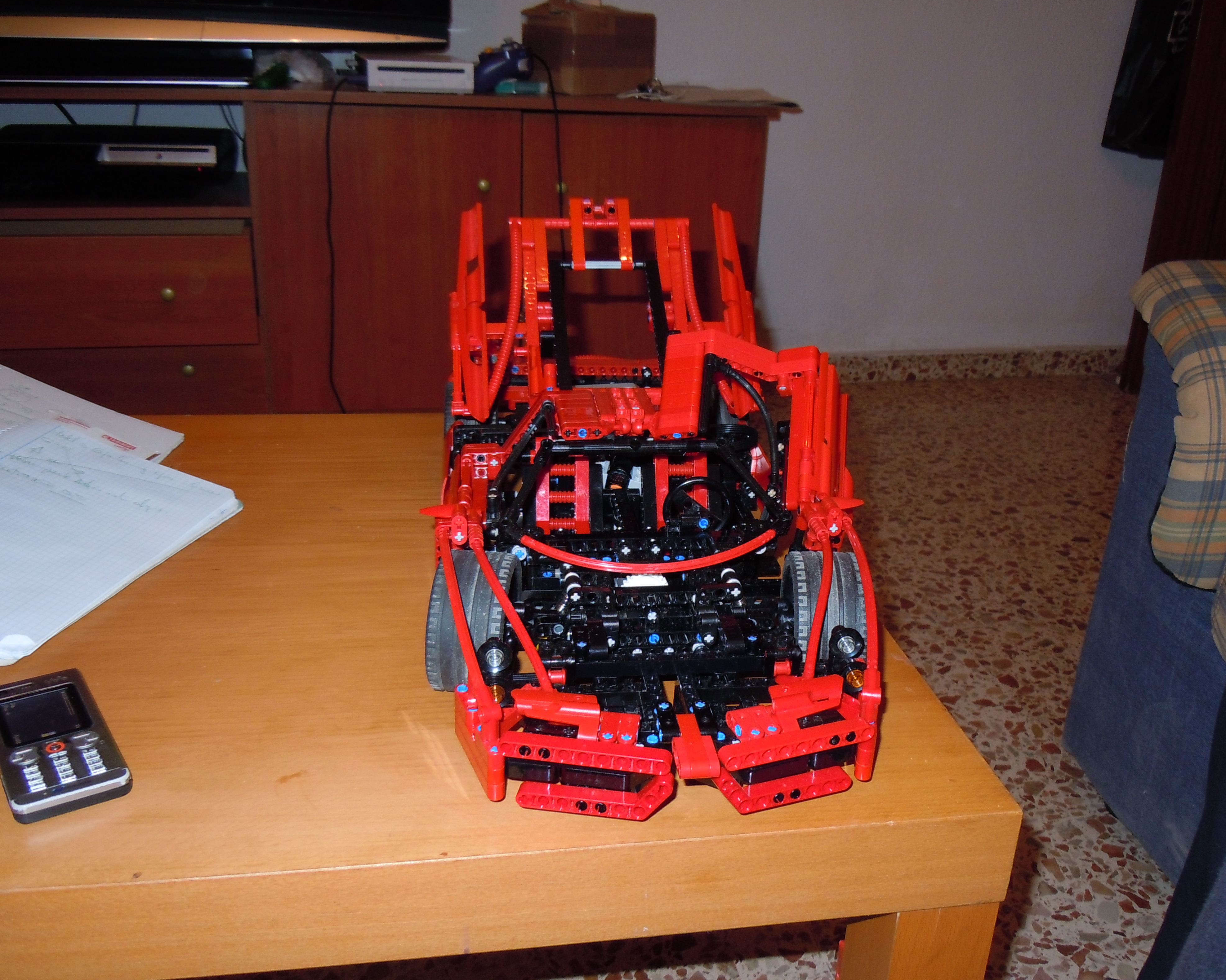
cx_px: 635
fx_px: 1161
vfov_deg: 45.8
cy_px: 488
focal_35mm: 32
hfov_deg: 55.6
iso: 200
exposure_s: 1/30
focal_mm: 5.4
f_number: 3.5
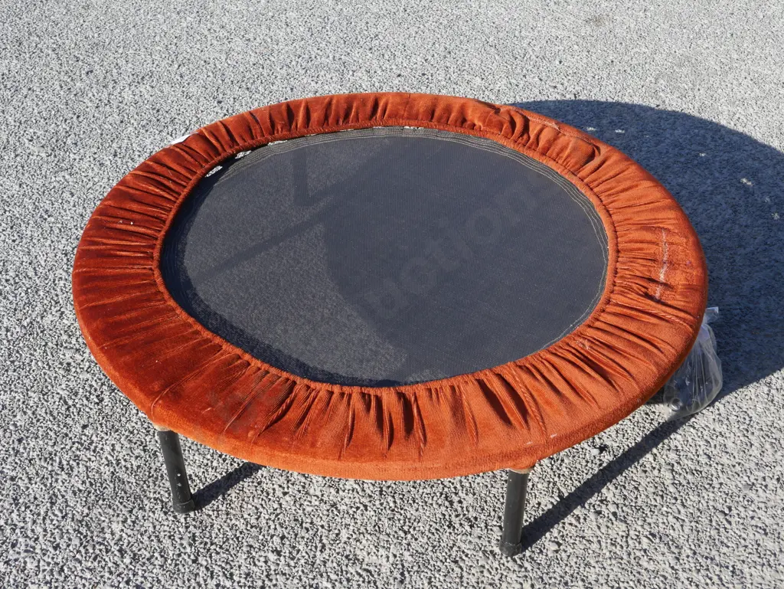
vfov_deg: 29.1
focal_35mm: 50
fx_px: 1133
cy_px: 294
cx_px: 392
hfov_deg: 38.2
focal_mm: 25
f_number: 7.1
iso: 200
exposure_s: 1/200
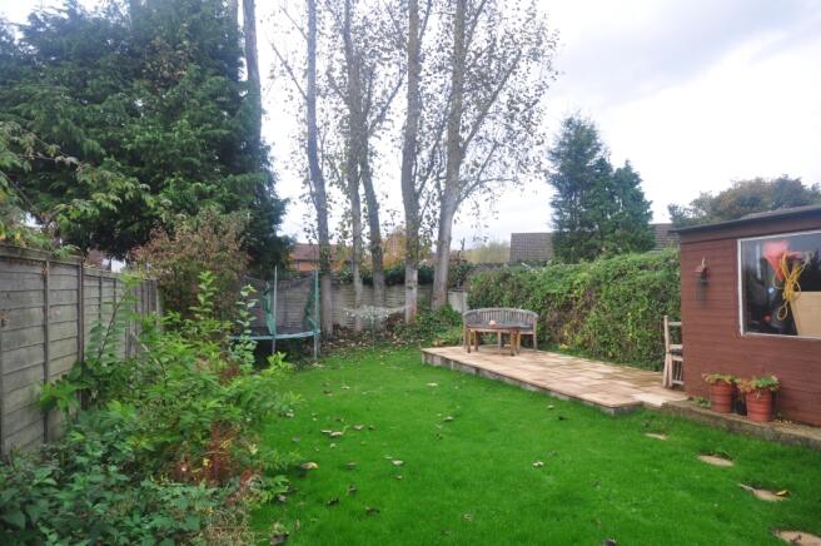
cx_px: 410
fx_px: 478
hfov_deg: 81.3
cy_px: 273
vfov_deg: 59.4
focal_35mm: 21
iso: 200
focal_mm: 14
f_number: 11
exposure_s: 1/25
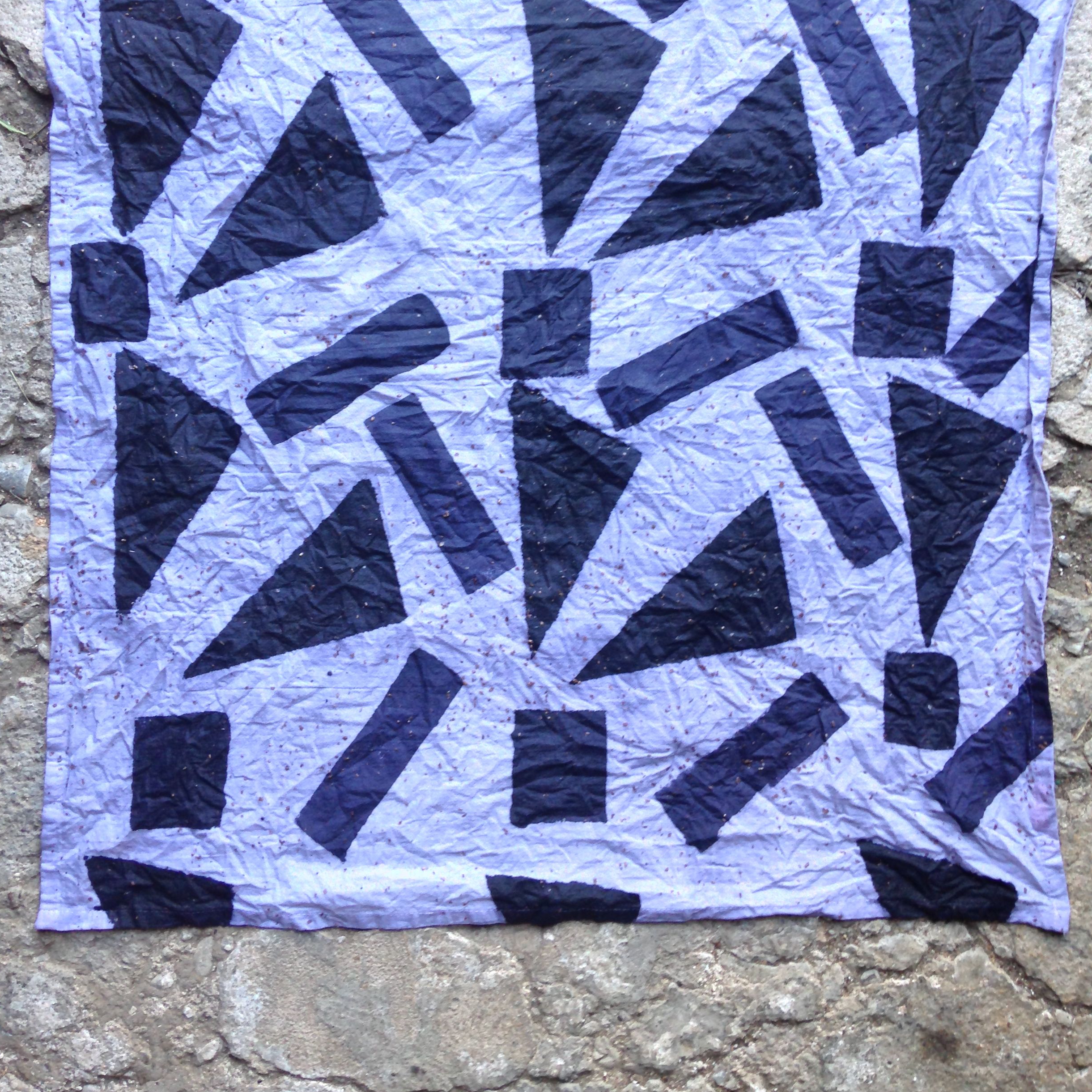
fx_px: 1392
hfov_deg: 42.8
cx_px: 545
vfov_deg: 42.4
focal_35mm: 39
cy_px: 386
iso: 64
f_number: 2.4
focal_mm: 4.12
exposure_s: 1/20
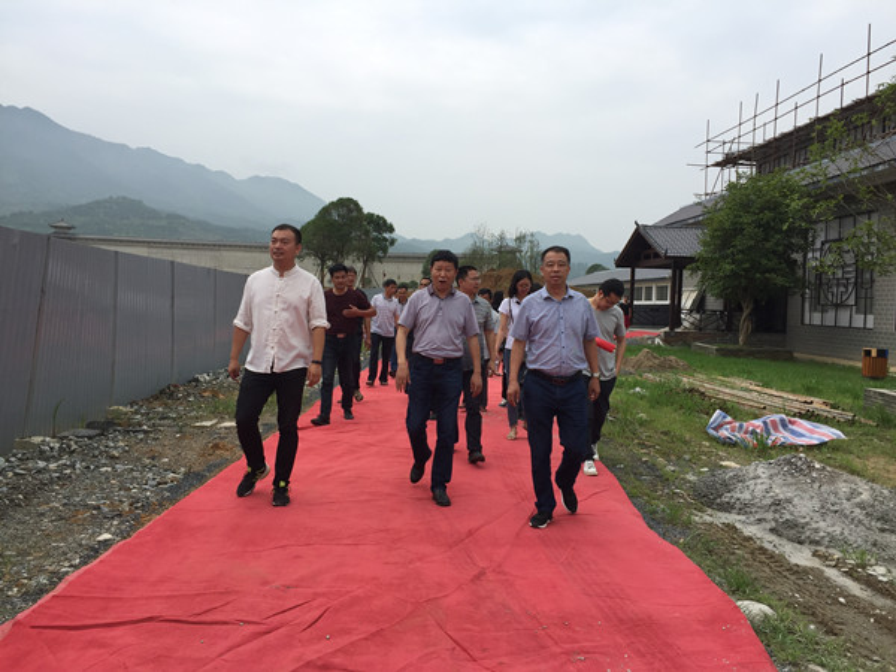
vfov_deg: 48.2
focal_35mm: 29
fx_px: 751
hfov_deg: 61.7
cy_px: 336
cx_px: 448
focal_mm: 4.15
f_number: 2.2
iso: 32
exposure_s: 1/1276
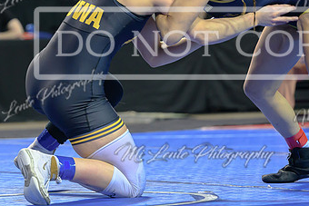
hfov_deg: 7.7
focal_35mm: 266
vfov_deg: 5.2
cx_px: 85
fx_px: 2284
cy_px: 45
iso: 2500
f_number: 2.8
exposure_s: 1/800
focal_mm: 110
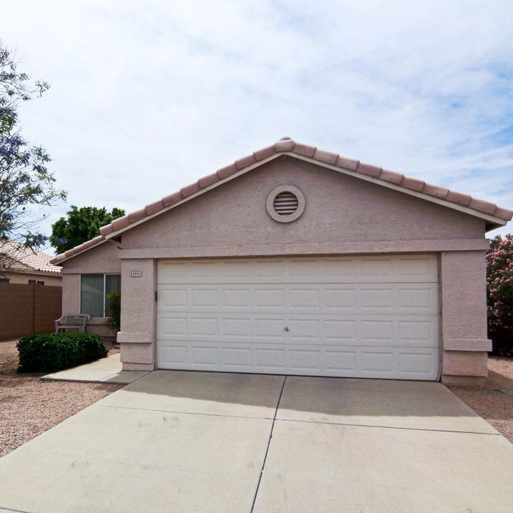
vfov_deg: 55.6
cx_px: 161
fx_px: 486
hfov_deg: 54.2
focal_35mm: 29
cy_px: 274
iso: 50
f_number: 5.6
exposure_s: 1/500
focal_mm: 3.8
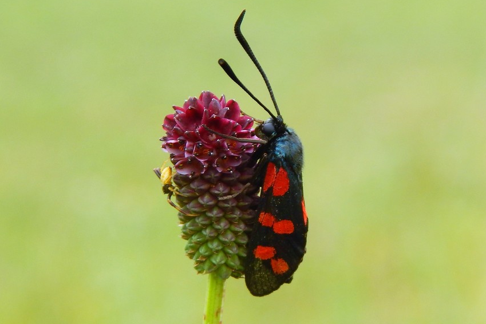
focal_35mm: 119
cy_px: 159
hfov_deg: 17.2
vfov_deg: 11.5
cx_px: 243
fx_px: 1606
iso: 125
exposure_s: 1/100
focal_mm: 20.5
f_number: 4.6
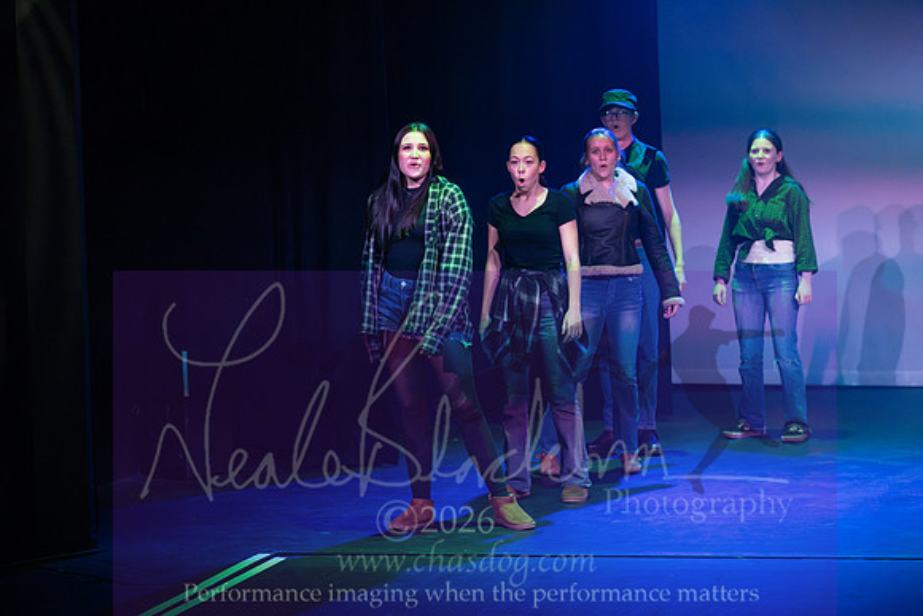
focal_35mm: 120
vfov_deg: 11.4
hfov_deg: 17.1
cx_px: 462
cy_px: 308
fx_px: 3077
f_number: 4
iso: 5000
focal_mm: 120
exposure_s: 1/800
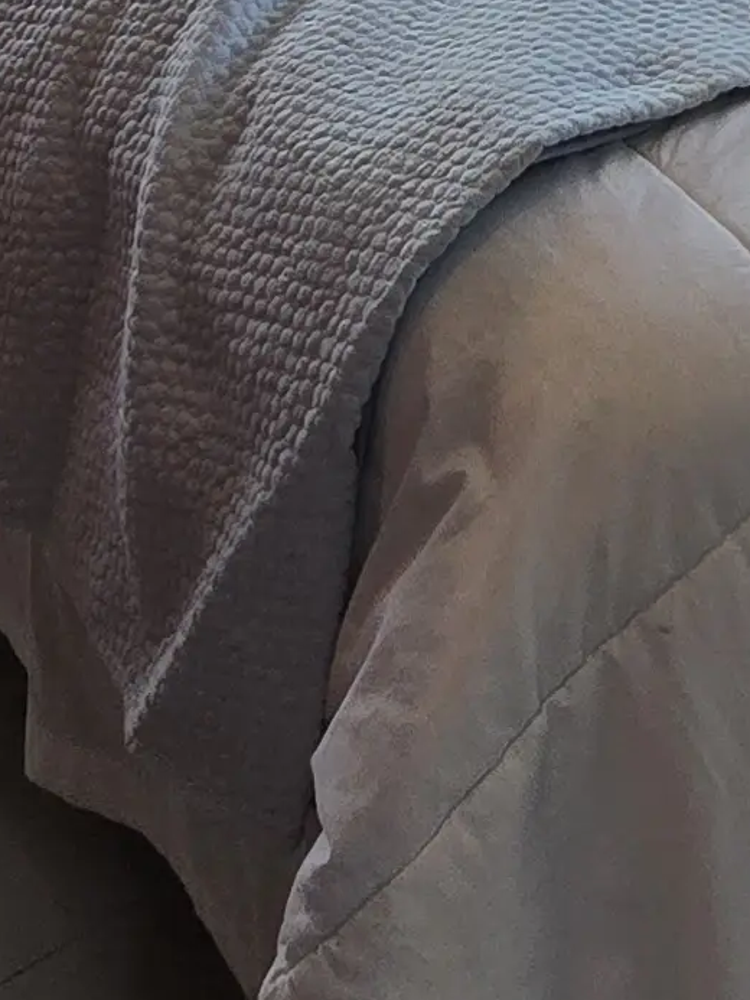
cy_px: -649
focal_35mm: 75
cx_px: 1233
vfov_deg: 20.6
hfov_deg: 17.1
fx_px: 2166
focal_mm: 2.2
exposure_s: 1/253
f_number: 2.2
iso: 50
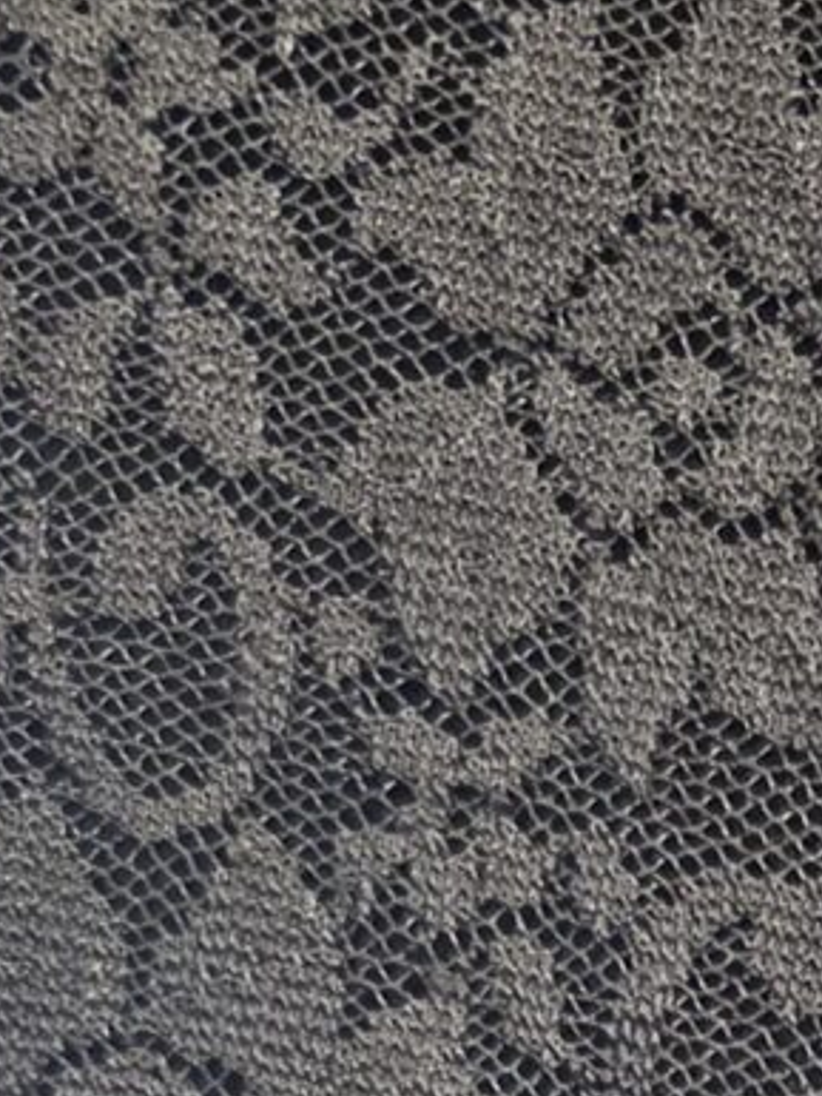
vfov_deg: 11.5
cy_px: 2266
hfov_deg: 9.5
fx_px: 4842
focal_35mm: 153
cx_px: 1143
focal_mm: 5.4
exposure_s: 1/120
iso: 320
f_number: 1.8
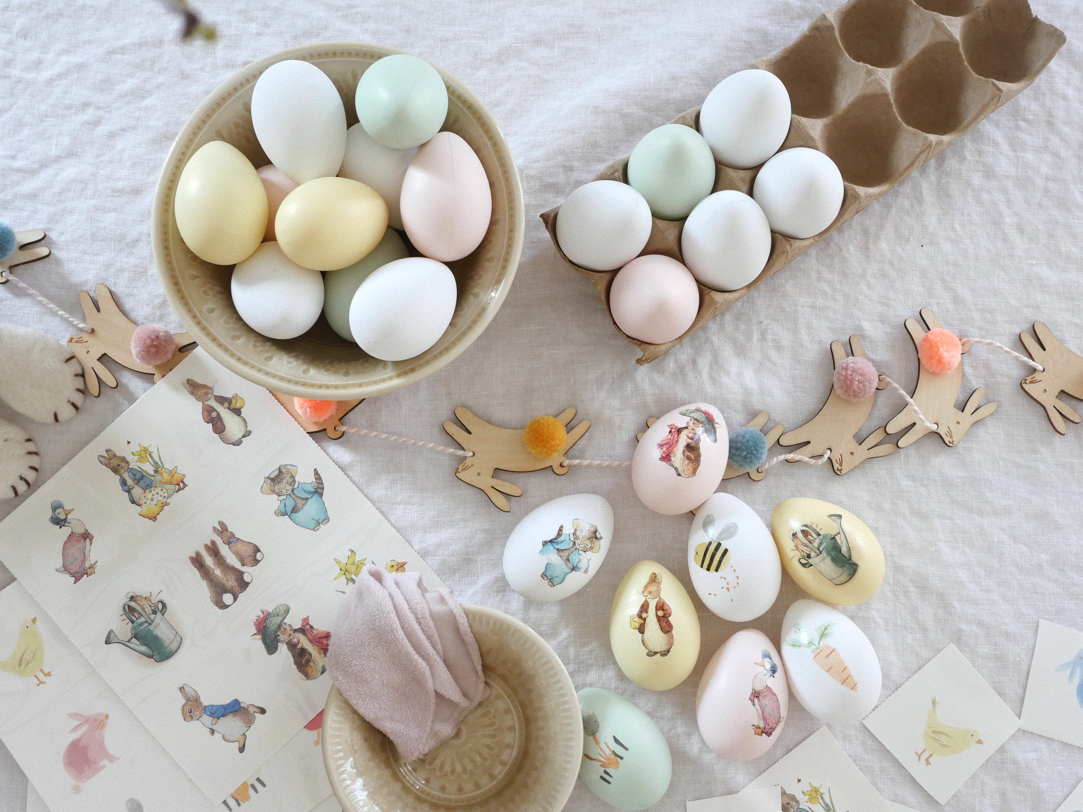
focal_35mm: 50
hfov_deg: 38.2
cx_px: 542
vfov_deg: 29.1
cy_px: 406
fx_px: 1564
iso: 800
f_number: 5
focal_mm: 25
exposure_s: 1/60
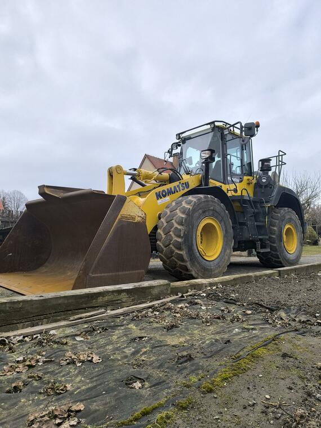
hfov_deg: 58.9
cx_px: 160
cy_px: 214
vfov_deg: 73.9
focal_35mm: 23
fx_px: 284
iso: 50
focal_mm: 6.14
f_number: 1.65
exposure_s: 1/625
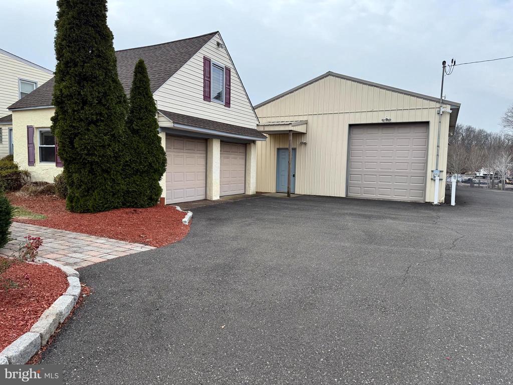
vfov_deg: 56.8
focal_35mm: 24
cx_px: 256
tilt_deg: -4.5
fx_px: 356
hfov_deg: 71.6
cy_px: 192
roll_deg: -0.9
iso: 80
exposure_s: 1/1075
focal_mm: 6.76
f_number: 1.78
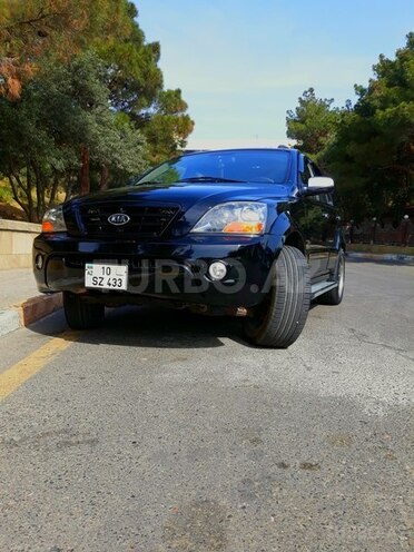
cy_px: 276
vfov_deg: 65.3
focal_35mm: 27
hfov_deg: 51.4
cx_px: 207
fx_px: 431
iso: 40
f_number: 1.7
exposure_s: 1/836
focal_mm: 3.71
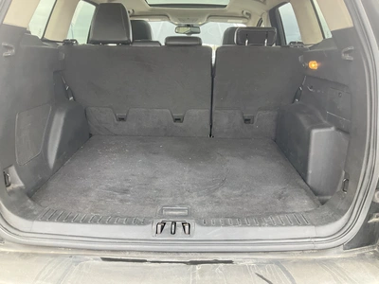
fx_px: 318
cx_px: 190
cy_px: 142
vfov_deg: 48.2
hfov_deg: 61.7
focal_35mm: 29
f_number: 1.8
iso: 64
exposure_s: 1/91
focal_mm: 3
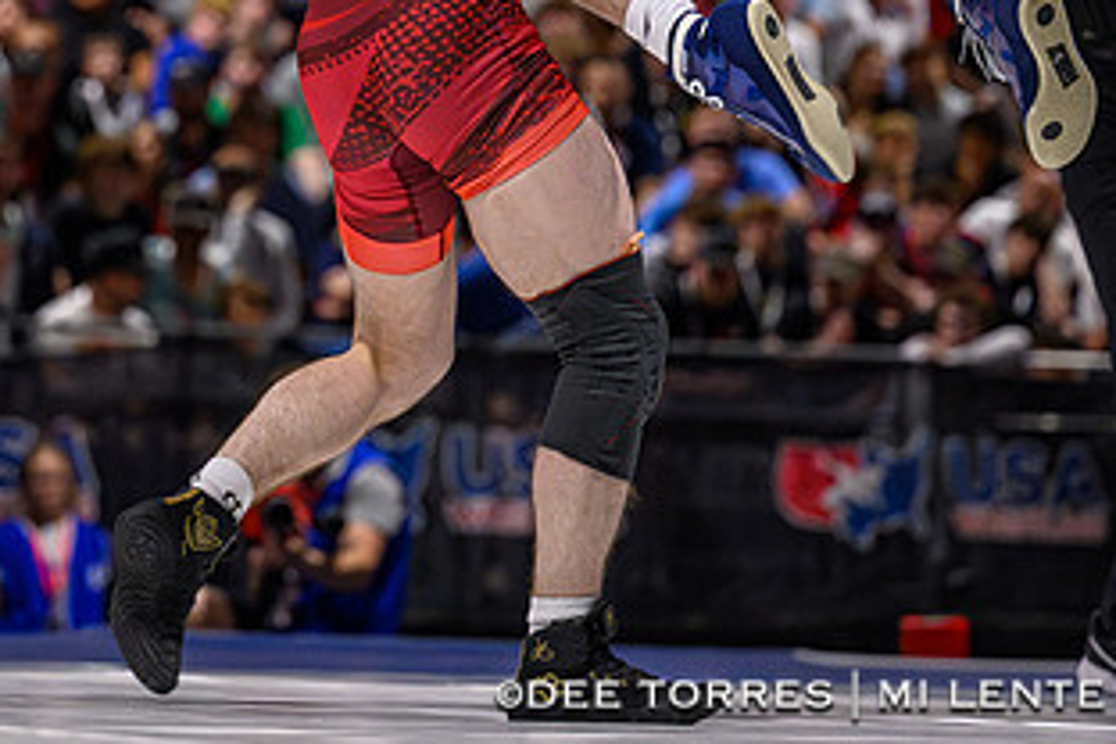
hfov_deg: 9.9
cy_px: 69
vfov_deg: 6.6
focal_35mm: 208
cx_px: 329
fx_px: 6447
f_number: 2.8
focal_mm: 96
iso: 8000
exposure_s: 1/800
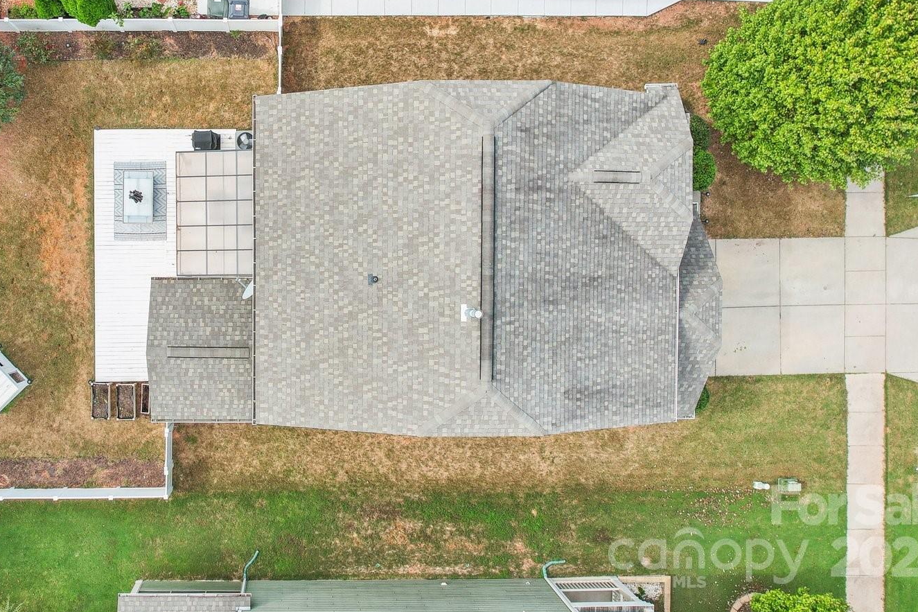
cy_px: 142
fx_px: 867
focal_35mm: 34
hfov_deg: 54.4
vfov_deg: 37.8
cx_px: 290
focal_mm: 8.4
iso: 100
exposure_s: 1/500
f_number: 2.8
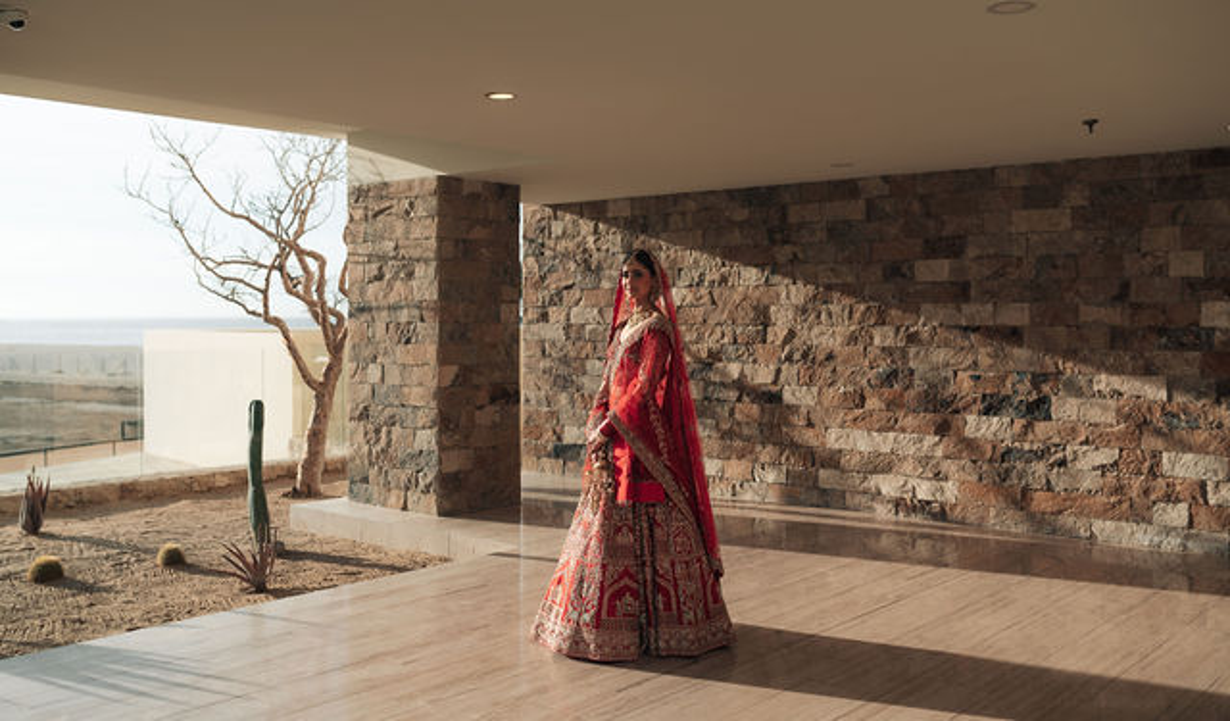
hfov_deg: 54.4
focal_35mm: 36
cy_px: 310
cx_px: 615
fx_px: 1196
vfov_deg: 33.5
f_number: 2.8
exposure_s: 1/2000
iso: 100
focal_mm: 35
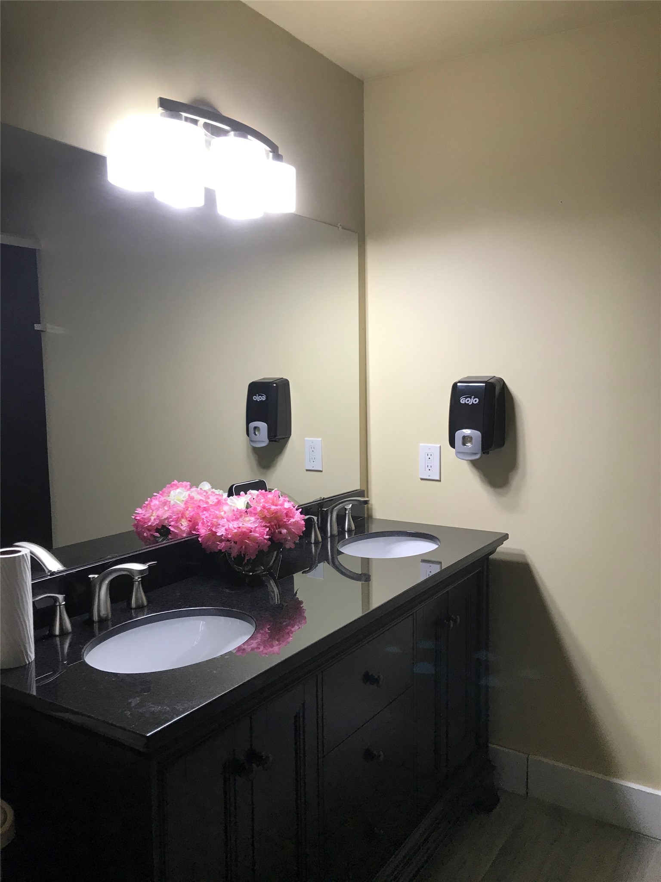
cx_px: 330
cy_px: 441
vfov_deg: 63.4
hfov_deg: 49.7
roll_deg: +0.5
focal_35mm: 28
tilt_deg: -3.5
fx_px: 713
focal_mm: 3.99
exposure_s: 1/30
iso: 25
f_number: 1.8
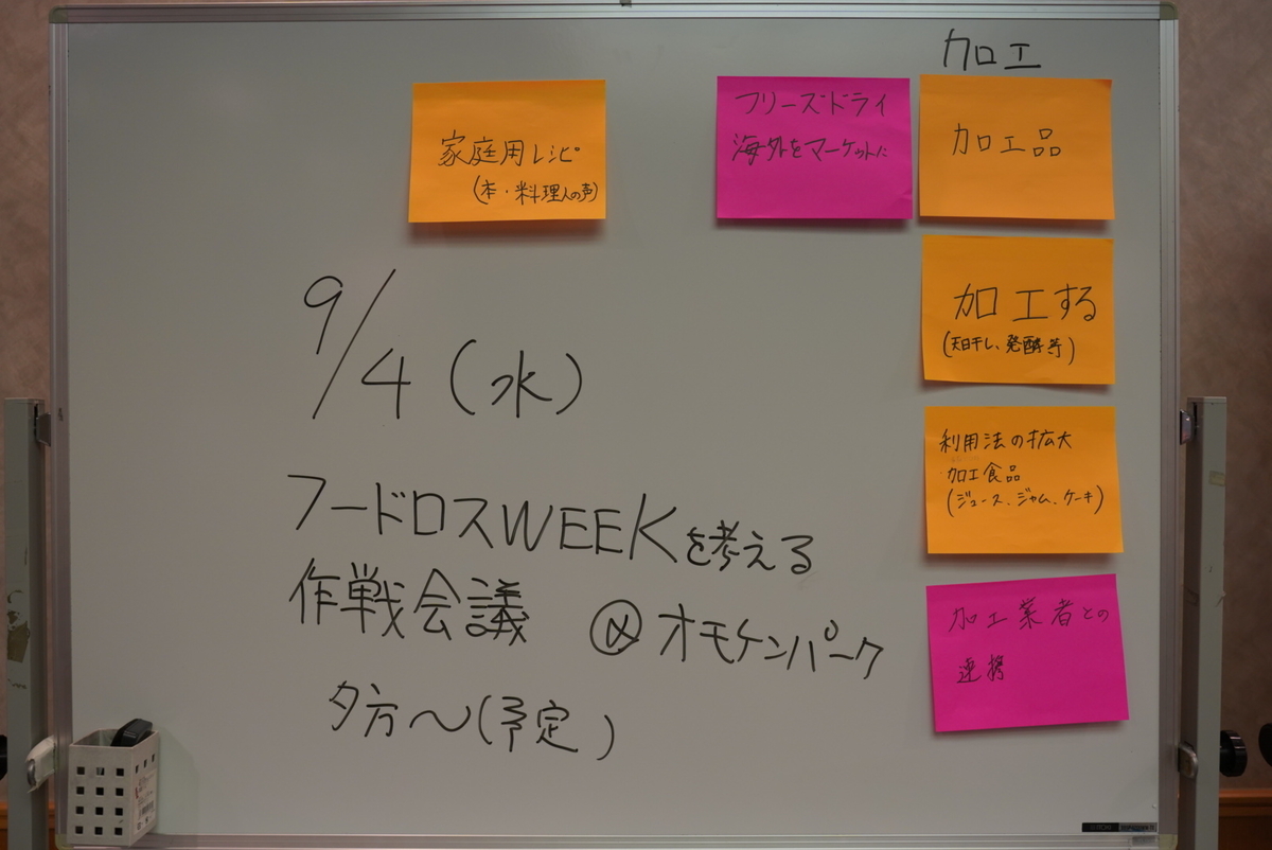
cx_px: 636
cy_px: 425
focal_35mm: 33
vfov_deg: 40.0
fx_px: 1167
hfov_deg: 57.2
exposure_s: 1/160
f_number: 4
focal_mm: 33
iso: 1250
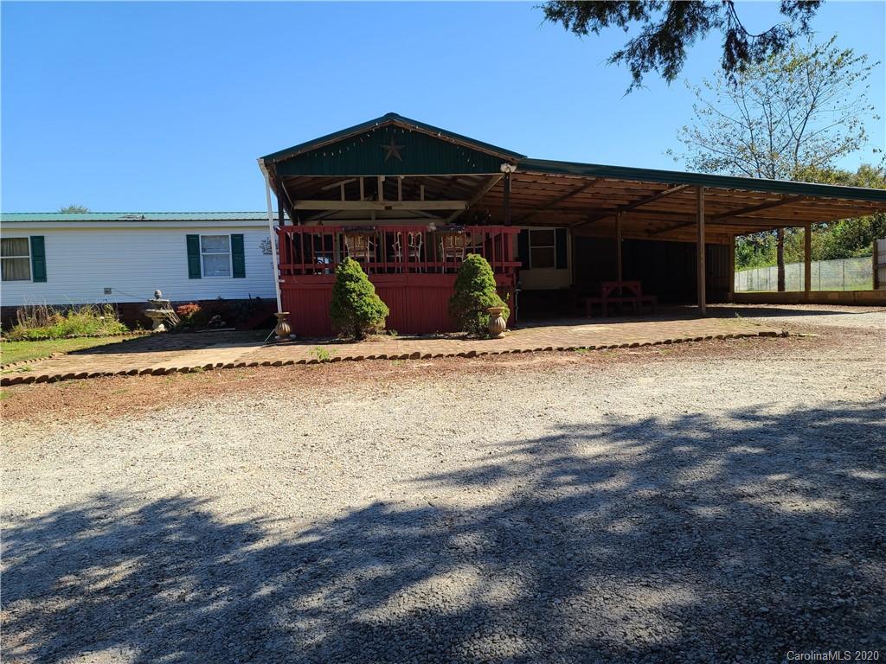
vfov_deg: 54.9
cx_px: 443
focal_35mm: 25
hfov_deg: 69.4
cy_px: 332
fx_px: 640
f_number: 1.8
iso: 16
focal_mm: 7
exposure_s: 1/540
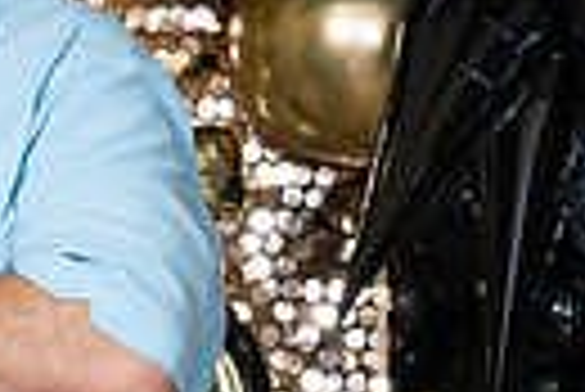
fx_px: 9810
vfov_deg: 2.3
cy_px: 282
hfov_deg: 3.4
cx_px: -477
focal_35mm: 603
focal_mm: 135
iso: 320
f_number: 8
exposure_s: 1/100
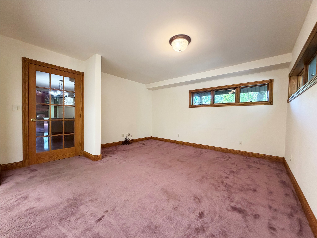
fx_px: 128
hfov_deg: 102.1
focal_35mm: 14
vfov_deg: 85.7
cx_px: 158
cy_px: 119
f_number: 2.2
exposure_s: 1/60
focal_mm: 2.22
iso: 250
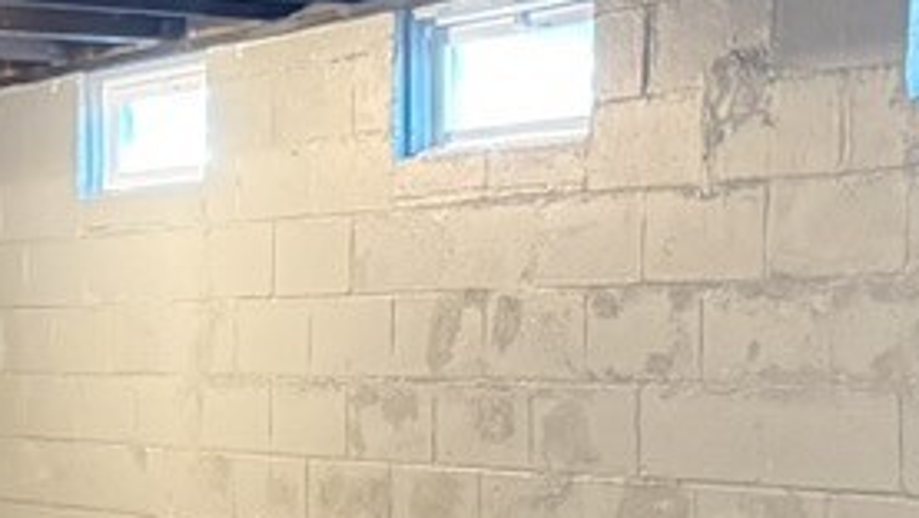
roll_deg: -0.2
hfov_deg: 17.3
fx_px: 2949
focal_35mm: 121
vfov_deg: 10.0
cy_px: 345
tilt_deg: -0.3
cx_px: 13
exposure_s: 1/30
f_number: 1.78
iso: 1000
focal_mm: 6.76
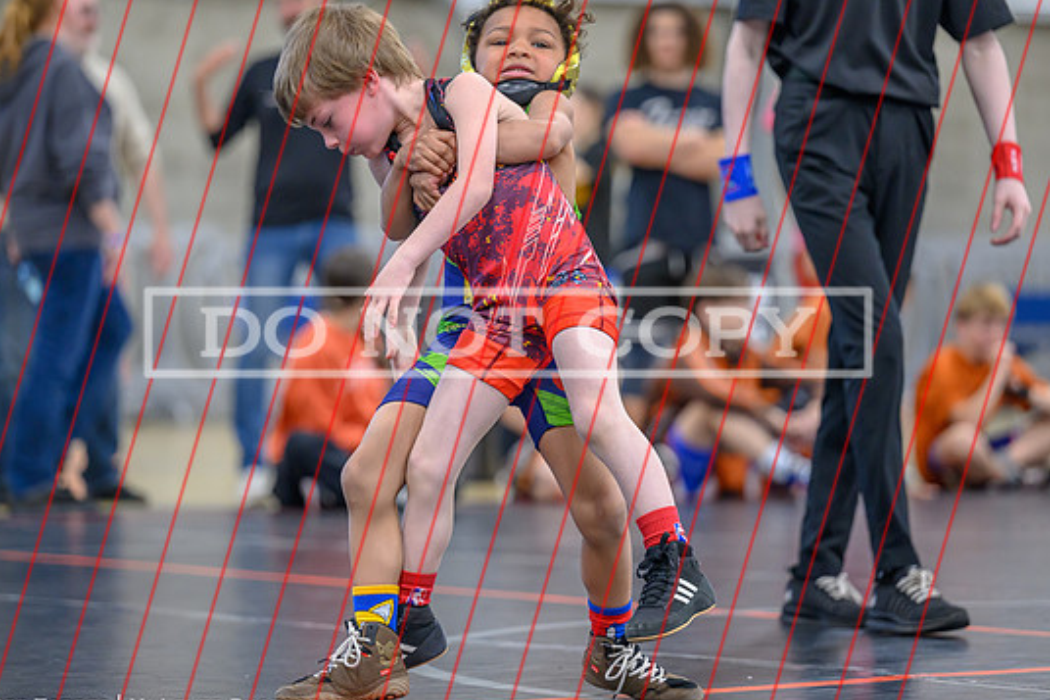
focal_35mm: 165
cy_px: 330
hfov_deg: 12.5
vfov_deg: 8.3
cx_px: 479
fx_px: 4811
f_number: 2.8
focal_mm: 145
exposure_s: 1/640
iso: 2800
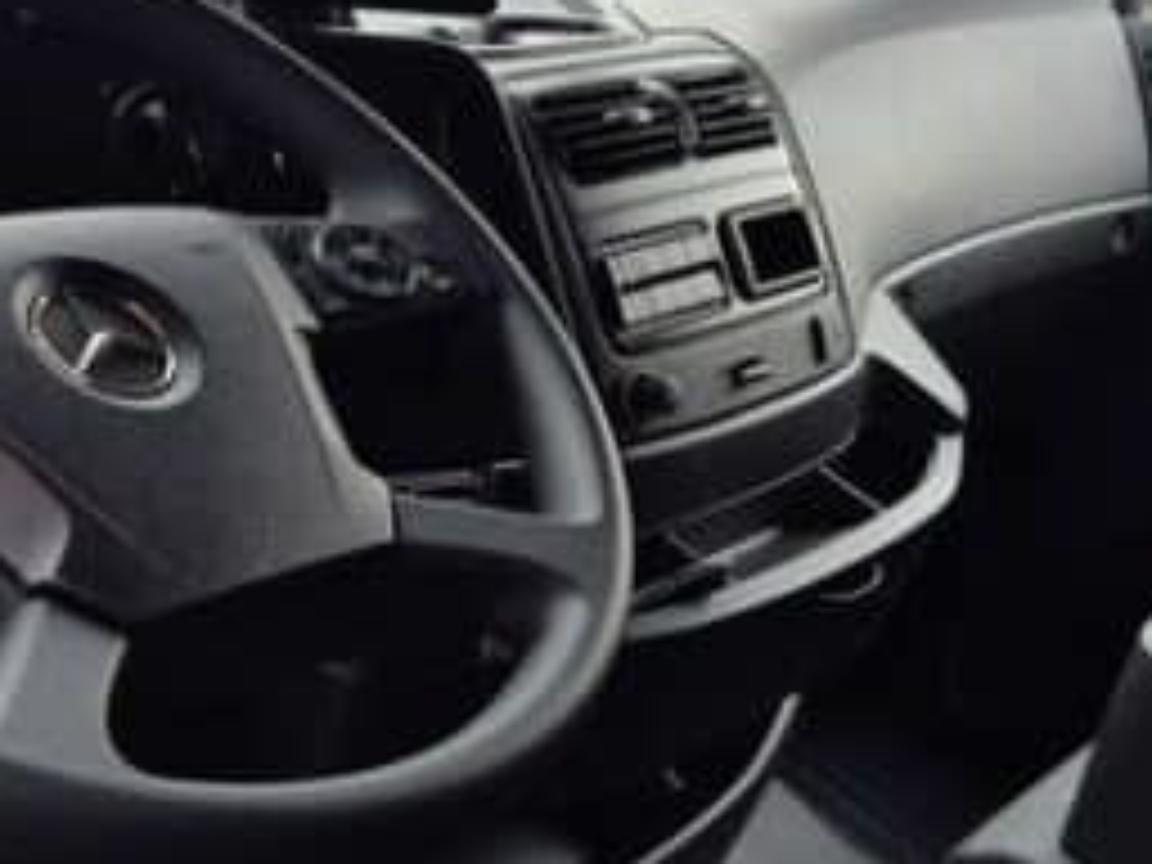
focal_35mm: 69
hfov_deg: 28.1
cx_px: 495
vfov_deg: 21.3
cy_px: 477
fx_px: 2296
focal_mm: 5.4
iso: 25
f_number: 1.8
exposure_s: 1/360
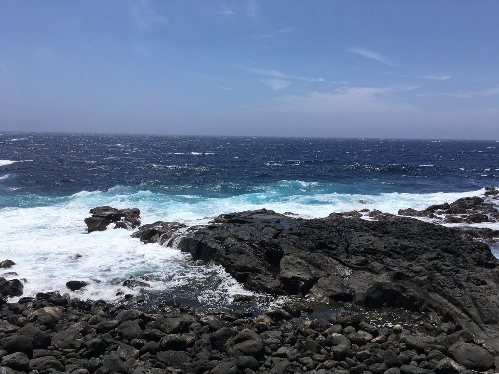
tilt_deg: -7.3
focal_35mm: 29
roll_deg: -0.8
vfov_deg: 48.2
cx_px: 250
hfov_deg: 61.7
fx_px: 418
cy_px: 187
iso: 25
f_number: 2.2
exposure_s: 1/3205
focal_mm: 4.15
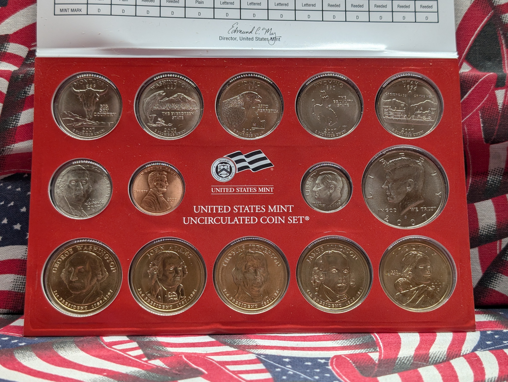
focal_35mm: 49
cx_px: 254
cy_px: 191
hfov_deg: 38.9
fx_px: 720
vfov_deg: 29.7
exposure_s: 1/72.4
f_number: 1.68
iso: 43
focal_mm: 6.9
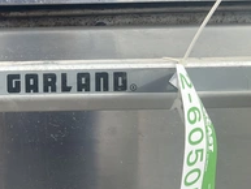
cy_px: 47
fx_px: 435
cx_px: 8
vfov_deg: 24.2
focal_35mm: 60
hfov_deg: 30.2
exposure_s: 1/568
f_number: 1.8
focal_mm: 3
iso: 25
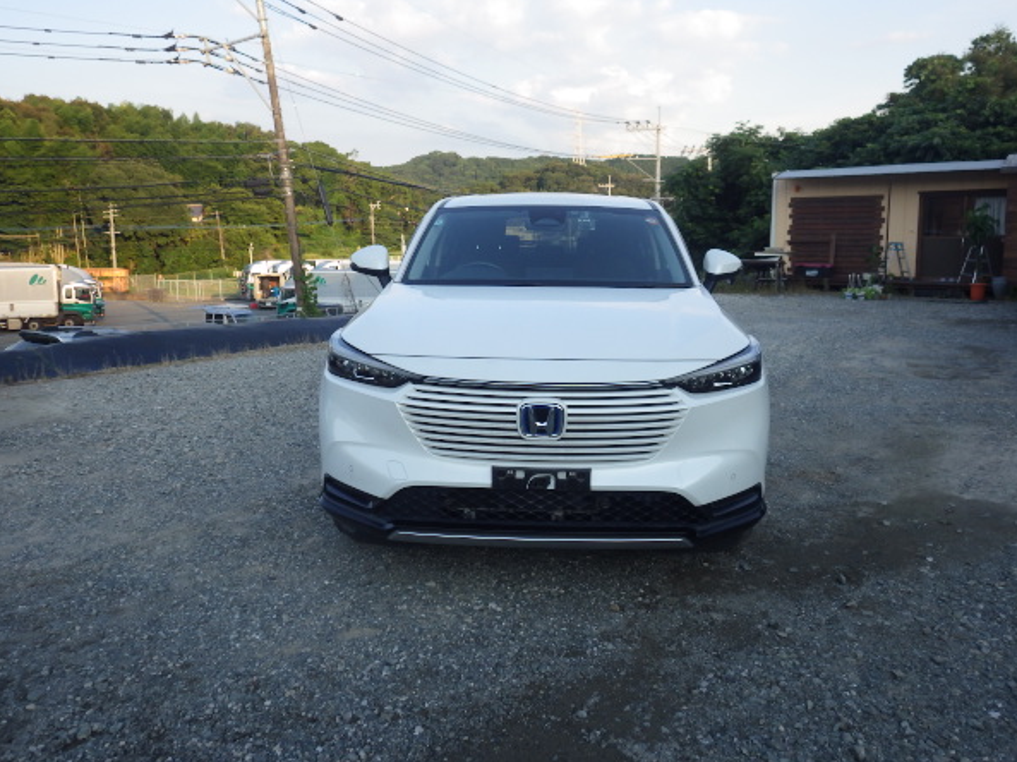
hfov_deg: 65.3
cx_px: 532
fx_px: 793
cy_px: 367
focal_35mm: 27
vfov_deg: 51.3
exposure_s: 1/500
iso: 125
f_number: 2.8
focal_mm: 4.5
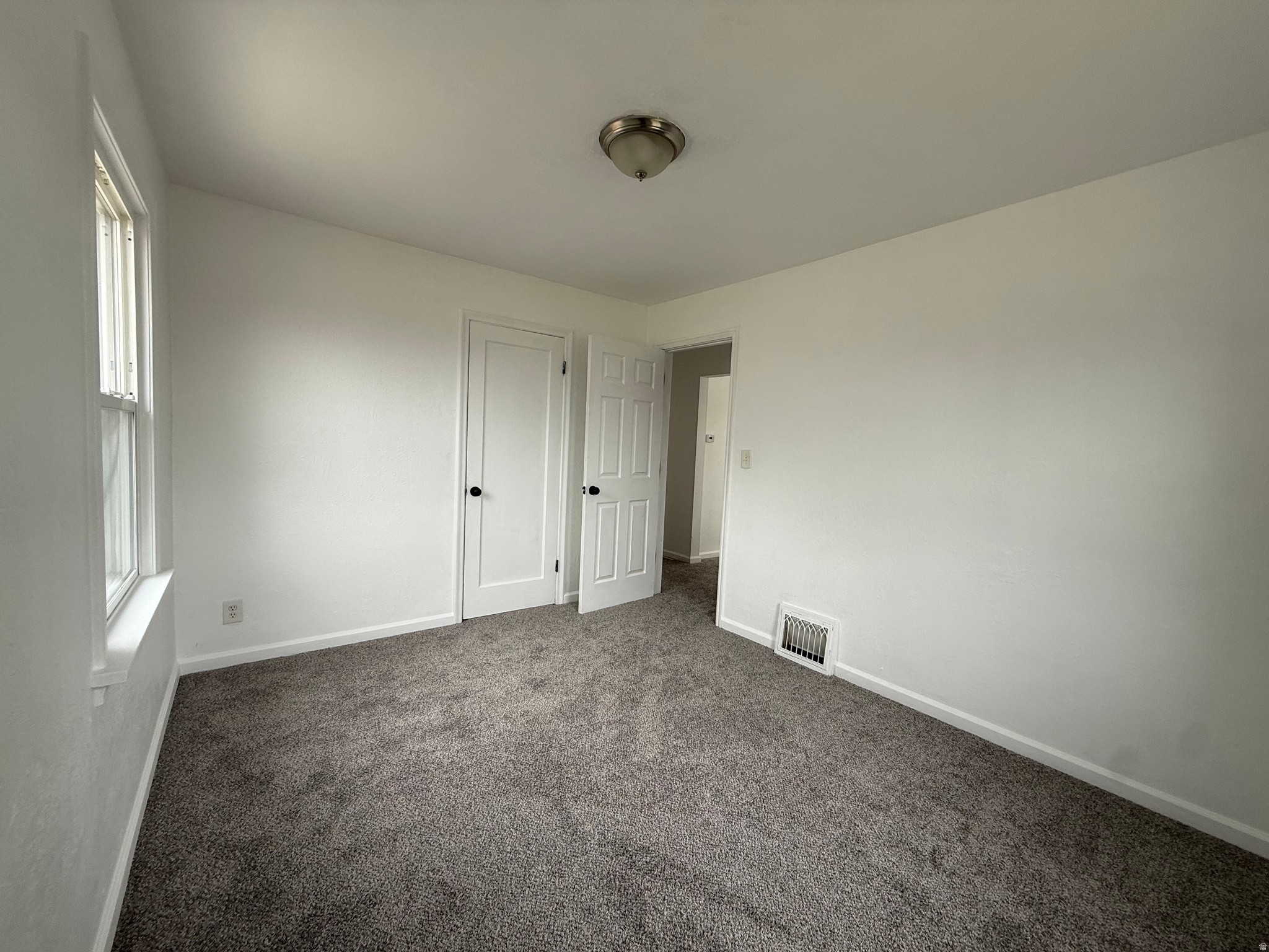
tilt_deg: -2.6
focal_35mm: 14
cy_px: 476
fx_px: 513
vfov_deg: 85.7
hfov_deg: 102.1
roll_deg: -2.4
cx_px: 634
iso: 64
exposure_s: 1/99
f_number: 2.2
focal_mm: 2.22
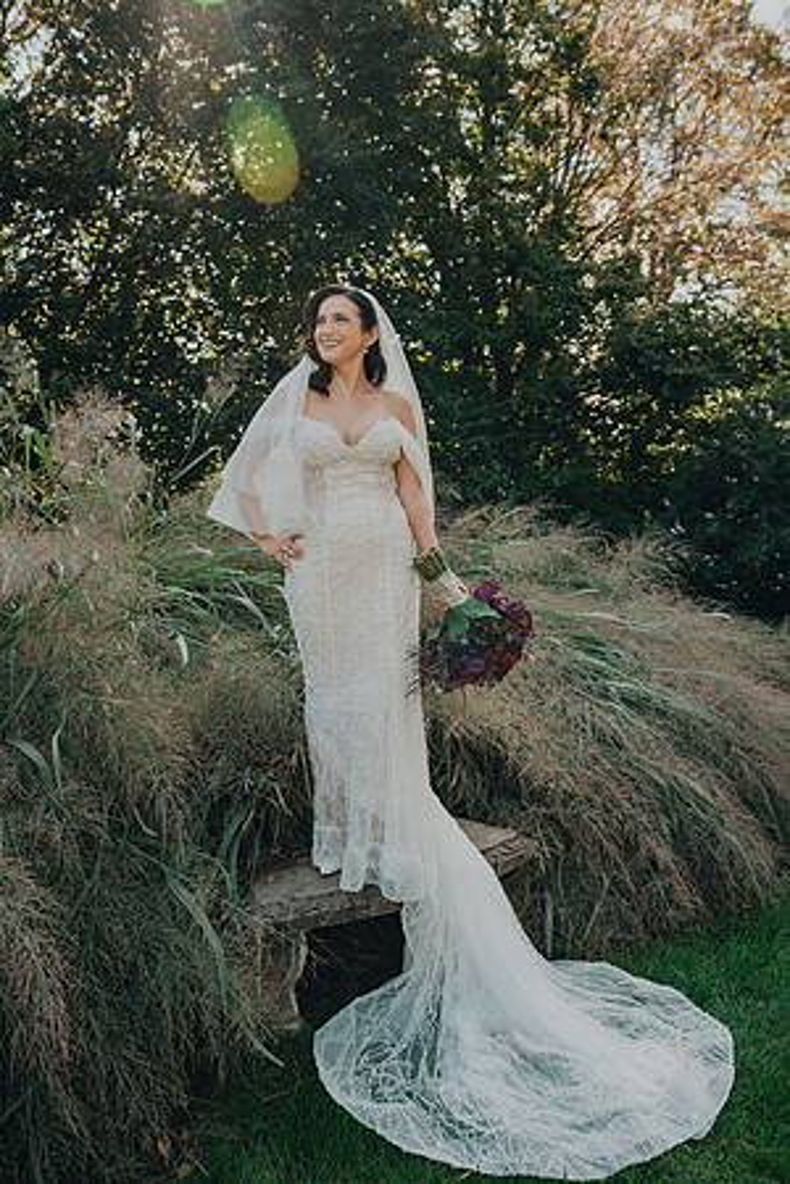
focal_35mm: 29
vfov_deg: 63.7
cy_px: 592
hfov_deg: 45.0
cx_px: 395
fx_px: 955
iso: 400
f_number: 4
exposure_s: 1/640
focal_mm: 29
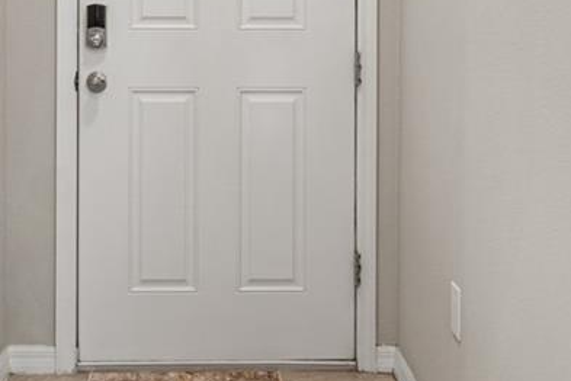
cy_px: 13
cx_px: 221
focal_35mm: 61
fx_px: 967
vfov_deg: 21.6
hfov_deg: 32.8
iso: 100
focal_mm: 10
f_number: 9
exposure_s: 1/1.67
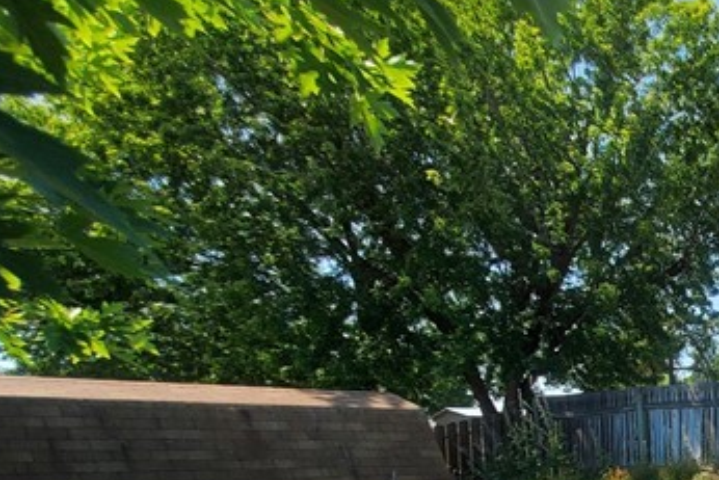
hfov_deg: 35.7
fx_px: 799
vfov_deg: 30.4
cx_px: 898
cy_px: 509
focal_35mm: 40
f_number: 2.2
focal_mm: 1.8
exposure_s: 1/809
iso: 50
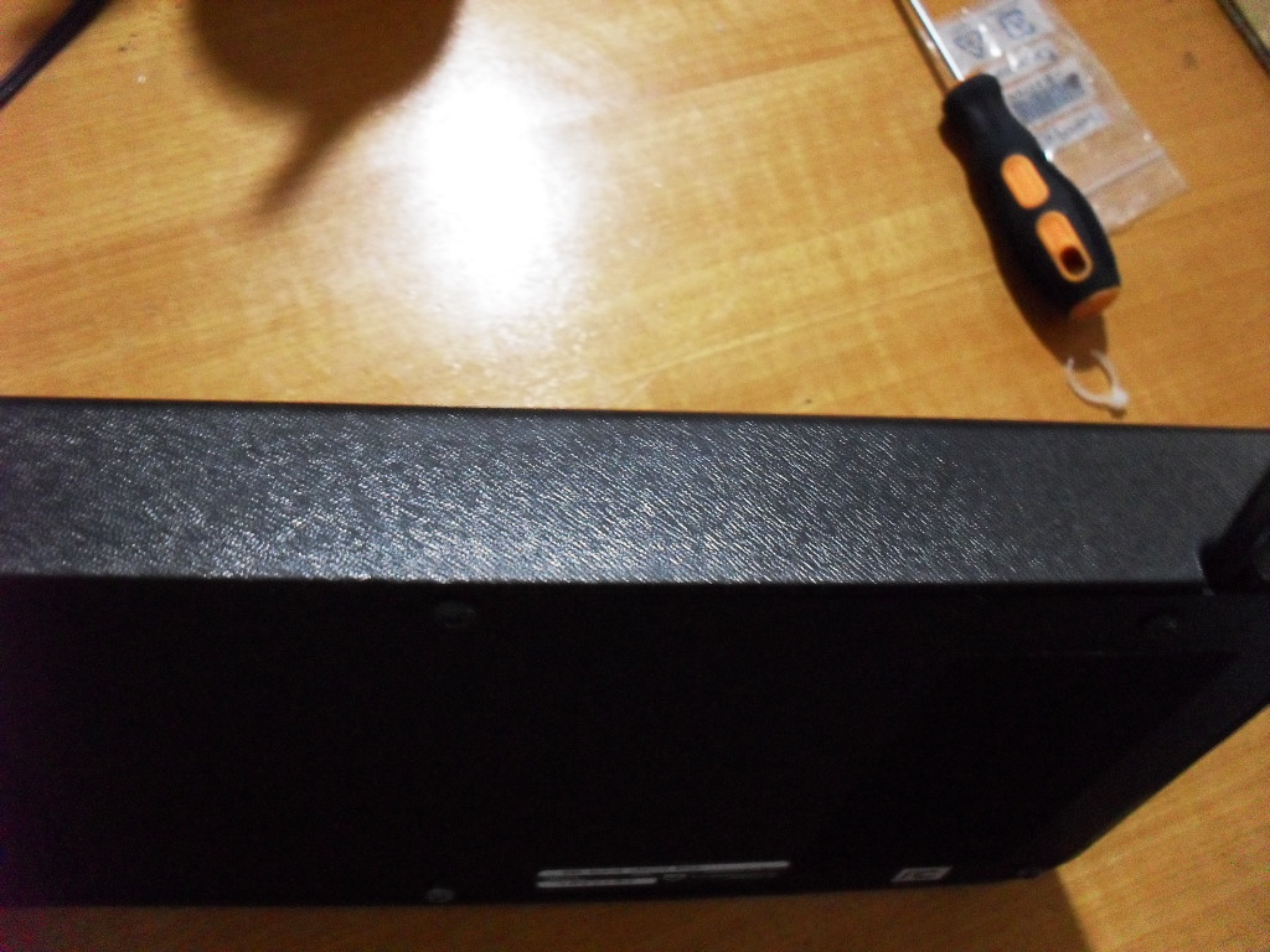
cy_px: 476
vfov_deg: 40.7
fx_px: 1284
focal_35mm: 35
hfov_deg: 52.6
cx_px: 635
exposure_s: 1/8
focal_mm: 6.3
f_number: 3.2
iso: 400
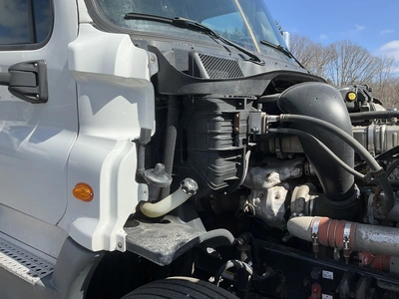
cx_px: 200
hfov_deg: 61.7
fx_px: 334
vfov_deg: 48.2
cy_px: 150
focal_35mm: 29
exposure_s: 1/1342
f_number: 1.8
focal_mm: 3
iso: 25
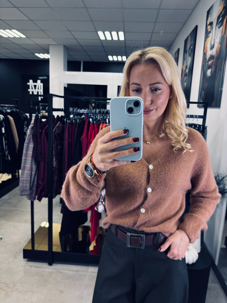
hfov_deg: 53.1
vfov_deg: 67.3
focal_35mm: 26
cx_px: 114
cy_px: 152
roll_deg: -4.8
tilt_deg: -8.9
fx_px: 227
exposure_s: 1/50
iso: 100
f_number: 1.6
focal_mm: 5.96
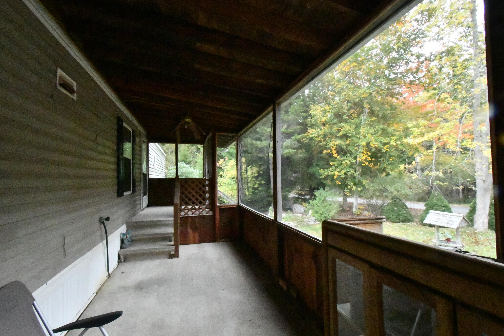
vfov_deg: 77.3
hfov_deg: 100.4
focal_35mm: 15
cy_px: 168
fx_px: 210
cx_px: 252
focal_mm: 10
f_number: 20
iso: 25600
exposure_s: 1/160
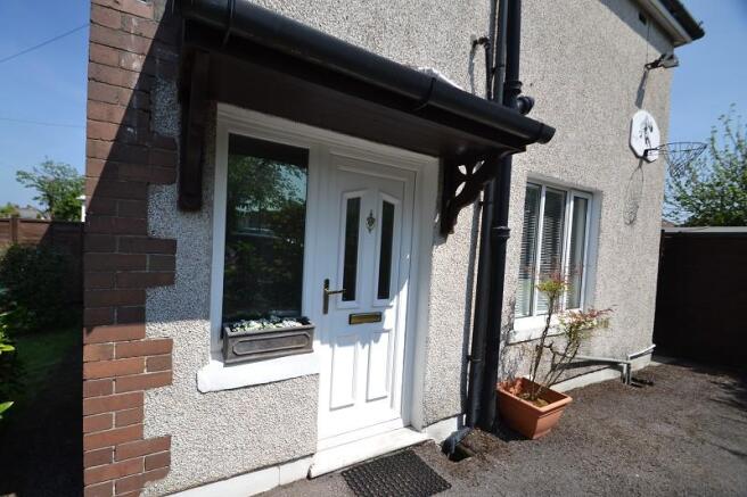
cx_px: 374
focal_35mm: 15
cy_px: 248
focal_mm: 10
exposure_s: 1/125
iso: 100
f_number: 5.6
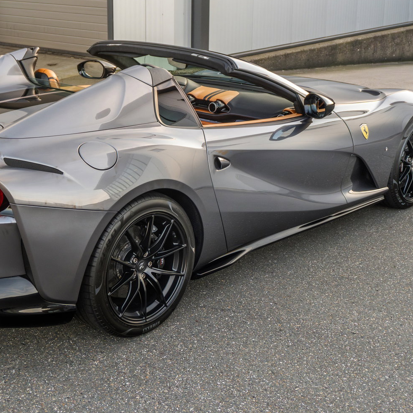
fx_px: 765
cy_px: 194
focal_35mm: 57
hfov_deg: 30.0
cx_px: 137
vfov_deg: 30.2
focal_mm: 27
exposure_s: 1/160
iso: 1250
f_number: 4.5
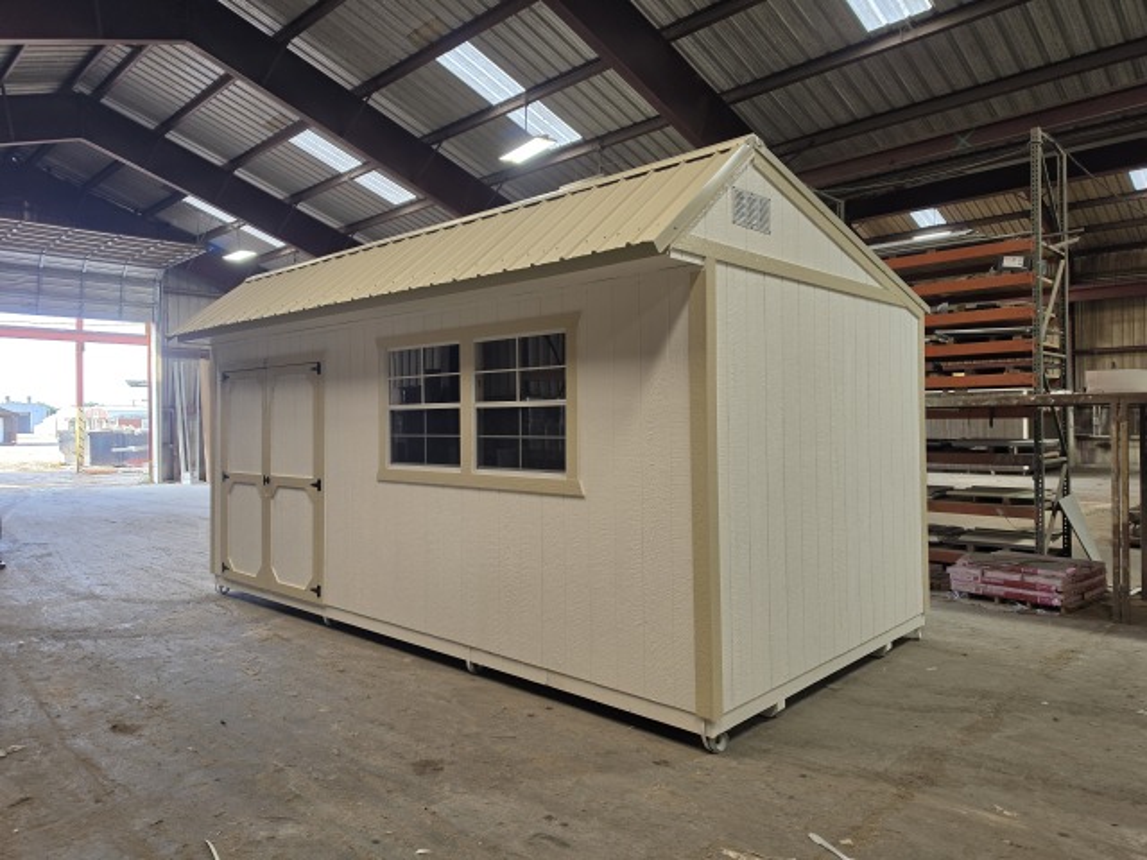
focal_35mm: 23
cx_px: 574
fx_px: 762
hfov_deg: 73.9
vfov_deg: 58.9
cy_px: 430
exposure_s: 1/180
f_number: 1.4
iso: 80
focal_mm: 6.5
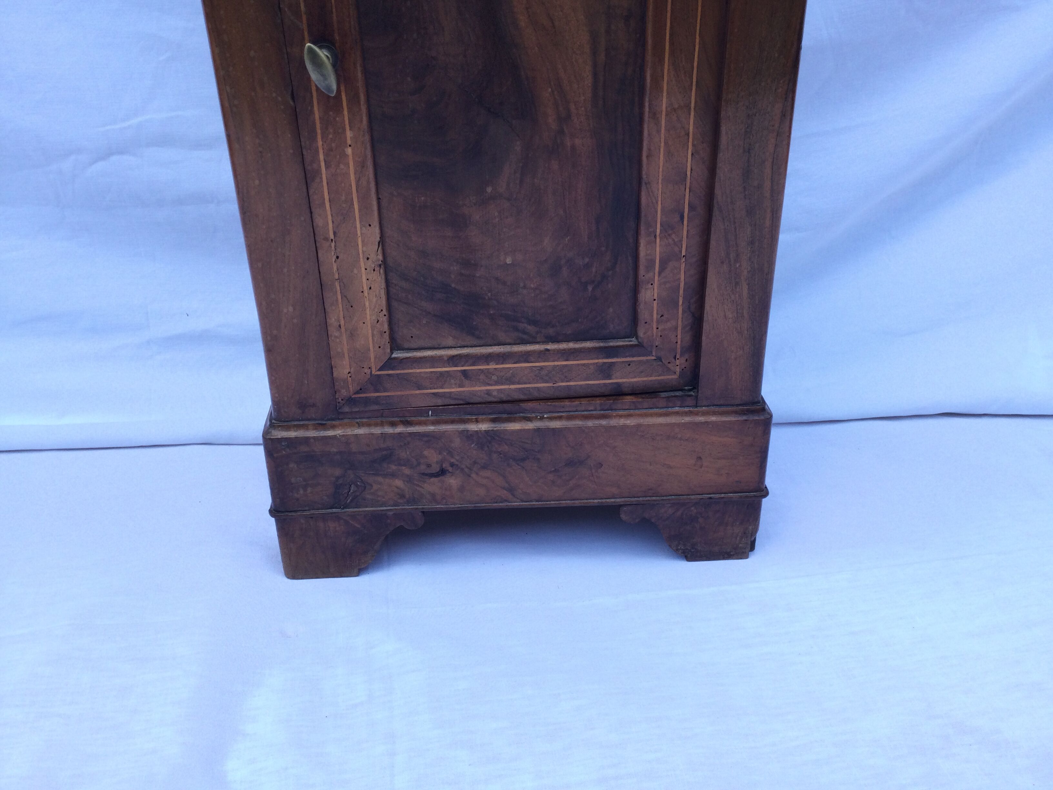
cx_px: 526
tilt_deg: -29.3
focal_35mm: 31
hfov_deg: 58.4
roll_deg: +1.8
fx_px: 943
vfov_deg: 45.4
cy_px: 395
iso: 25
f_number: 2.4
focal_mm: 3.3
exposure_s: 1/196
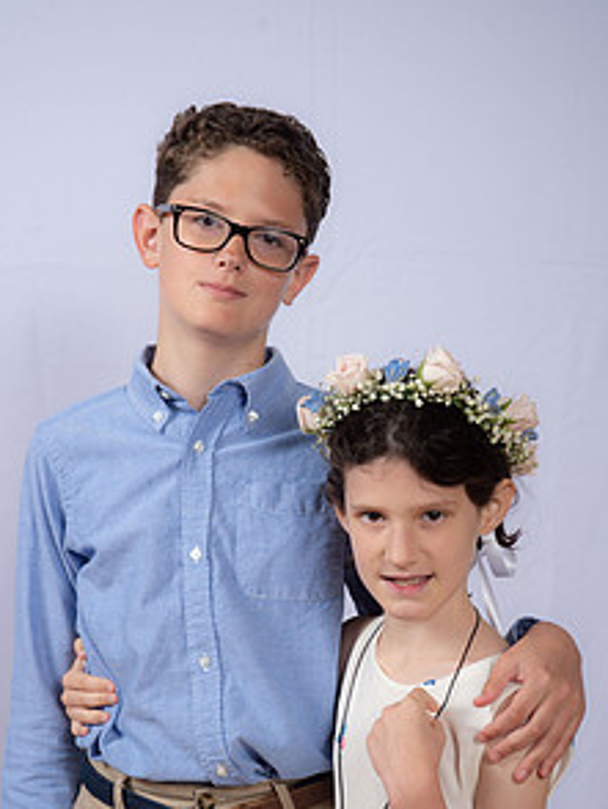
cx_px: 334
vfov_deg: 20.1
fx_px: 2268
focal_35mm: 97
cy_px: 550
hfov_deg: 15.3
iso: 250
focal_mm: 66
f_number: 8
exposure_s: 1/160
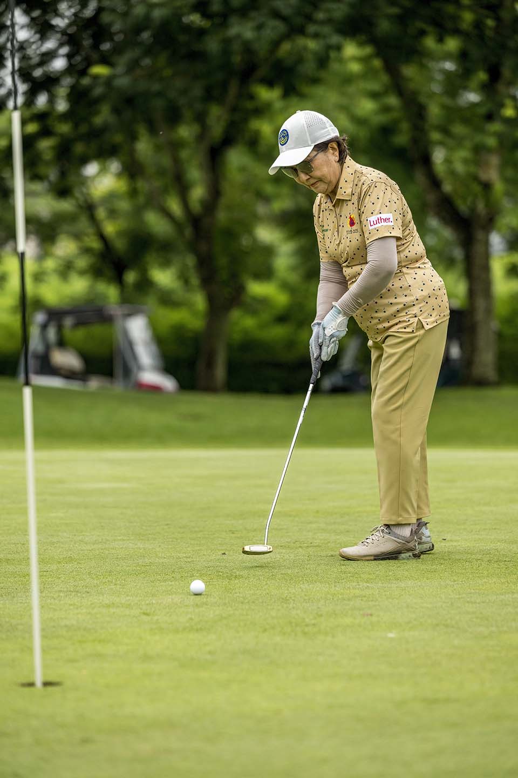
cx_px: 259
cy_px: 389
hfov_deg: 8.3
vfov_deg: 12.5
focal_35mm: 165
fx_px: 3561
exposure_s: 1/5000
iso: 1100
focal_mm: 165
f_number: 3.5
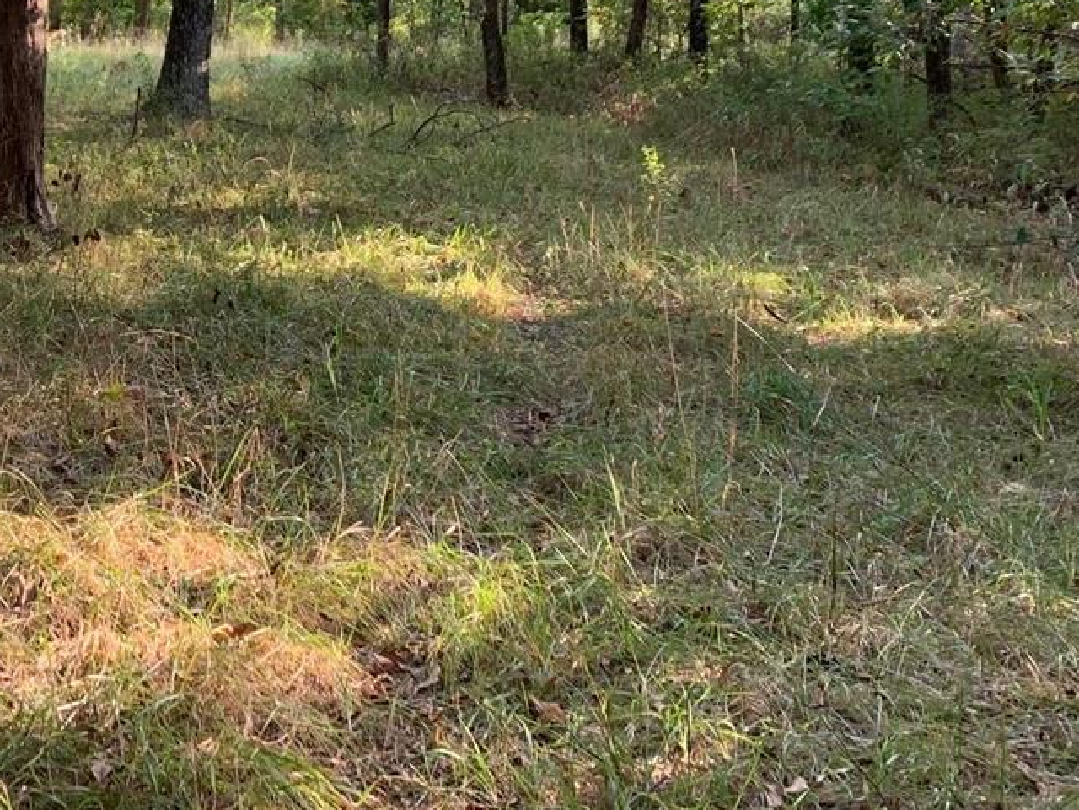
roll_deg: -1.7
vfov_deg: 22.5
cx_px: 91
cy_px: 258
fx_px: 2026
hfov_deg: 28.6
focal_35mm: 65
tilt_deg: -1.8
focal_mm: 4.25
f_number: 1.8
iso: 50
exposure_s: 1/121
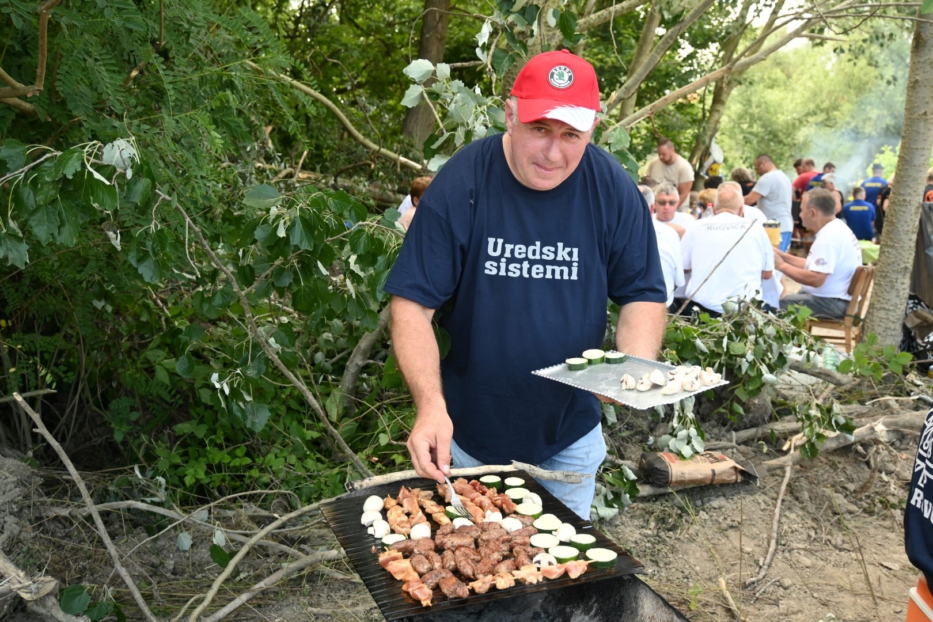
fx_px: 972
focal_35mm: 38
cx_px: 466
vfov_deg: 35.5
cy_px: 311
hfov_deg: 51.3
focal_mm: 25
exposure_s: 1/250
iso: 360
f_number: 4.2
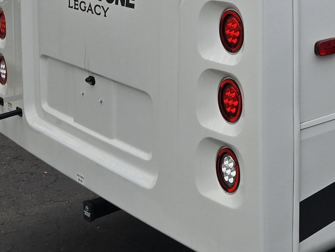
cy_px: -183
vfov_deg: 15.6
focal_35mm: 83
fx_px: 803
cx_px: 472
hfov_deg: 20.8
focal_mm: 6.3
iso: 25
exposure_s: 1/180
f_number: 1.7
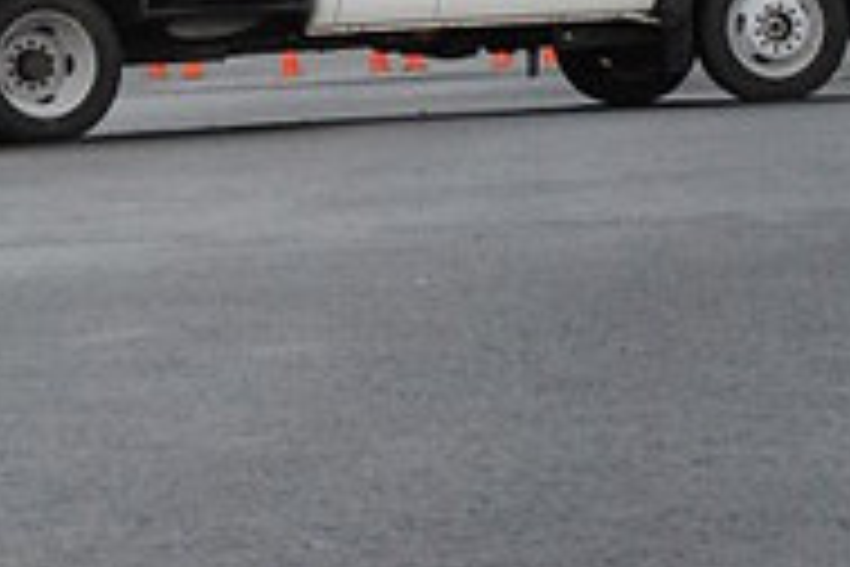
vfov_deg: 5.1
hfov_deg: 7.7
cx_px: 405
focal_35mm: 267
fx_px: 6304
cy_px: -290
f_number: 5.3
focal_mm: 58
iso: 1600
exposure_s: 1/1600
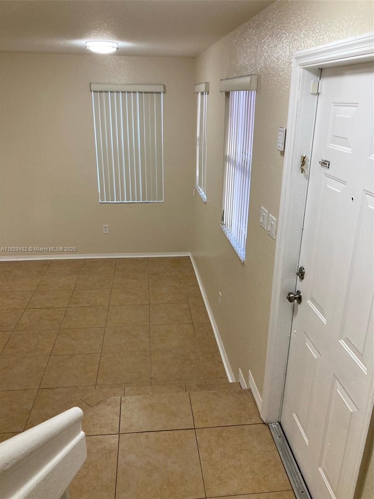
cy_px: 250
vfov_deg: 63.4
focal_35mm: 28
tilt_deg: -21.6
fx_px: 403
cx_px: 187
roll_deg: -1.8
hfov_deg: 49.7
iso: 80
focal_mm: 3.99
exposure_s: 1/60
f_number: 1.8
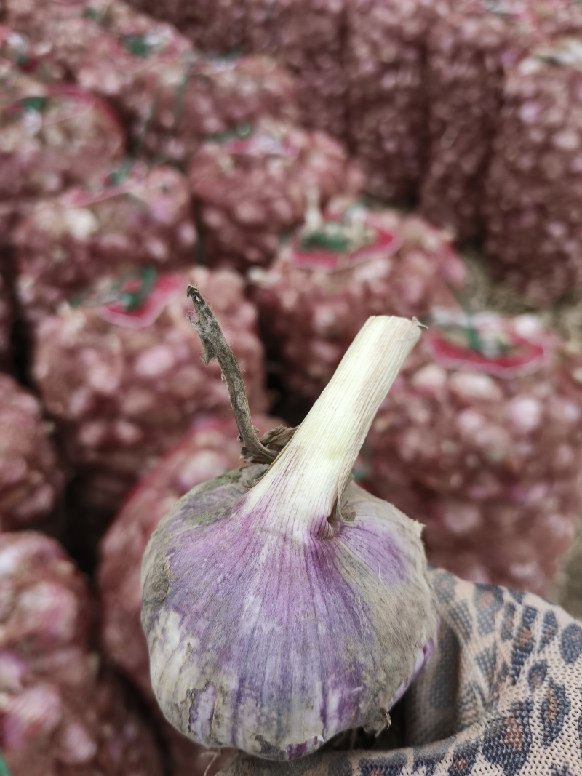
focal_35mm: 25
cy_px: 388
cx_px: 291
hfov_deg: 54.9
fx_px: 561
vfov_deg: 69.4
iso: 100
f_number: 1.79
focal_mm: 4.84
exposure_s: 1/202
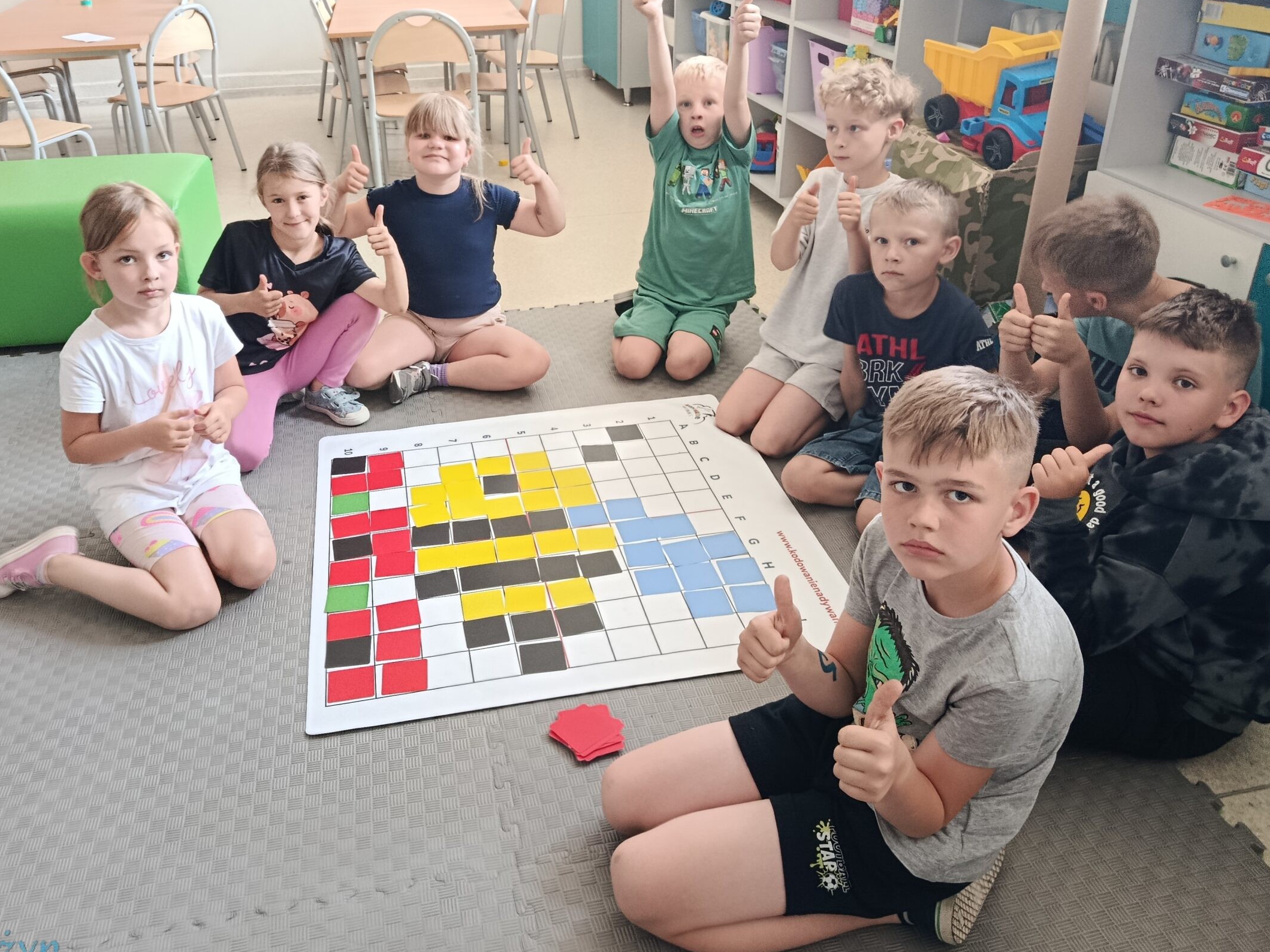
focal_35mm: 29
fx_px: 1064
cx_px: 574
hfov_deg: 61.5
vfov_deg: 48.1
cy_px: 406
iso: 1126
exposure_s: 1/50
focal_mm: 5.24
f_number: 1.7
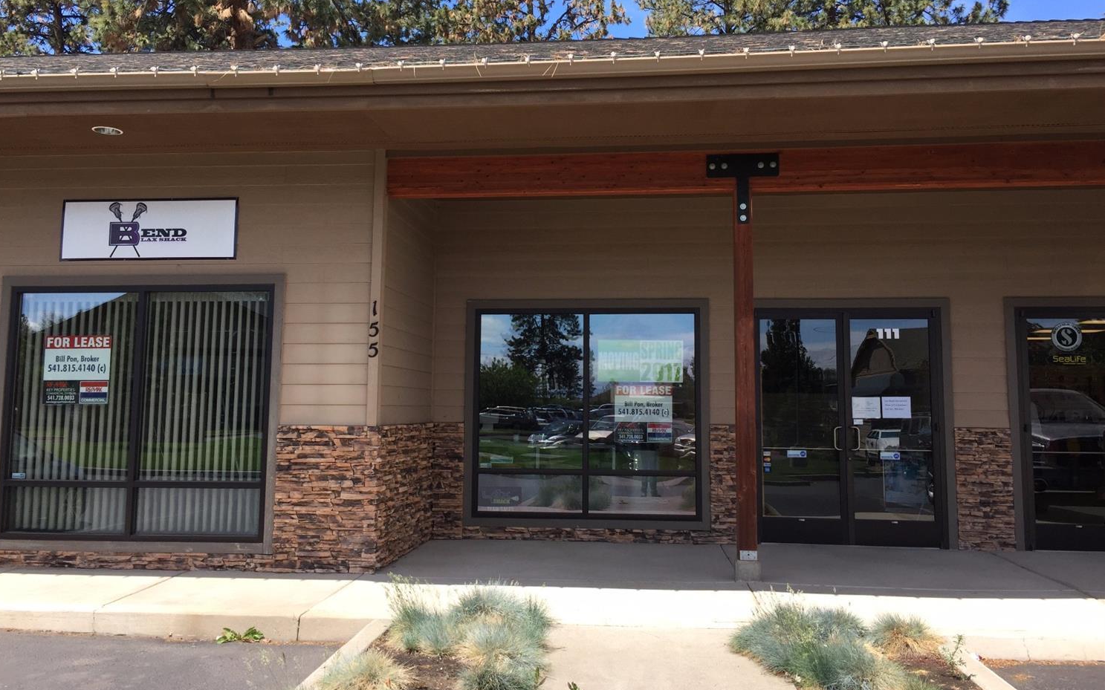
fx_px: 933
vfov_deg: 40.6
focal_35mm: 31
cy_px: 328
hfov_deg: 61.2
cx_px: 549
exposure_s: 1/1099
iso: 32
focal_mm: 4.15
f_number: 2.2
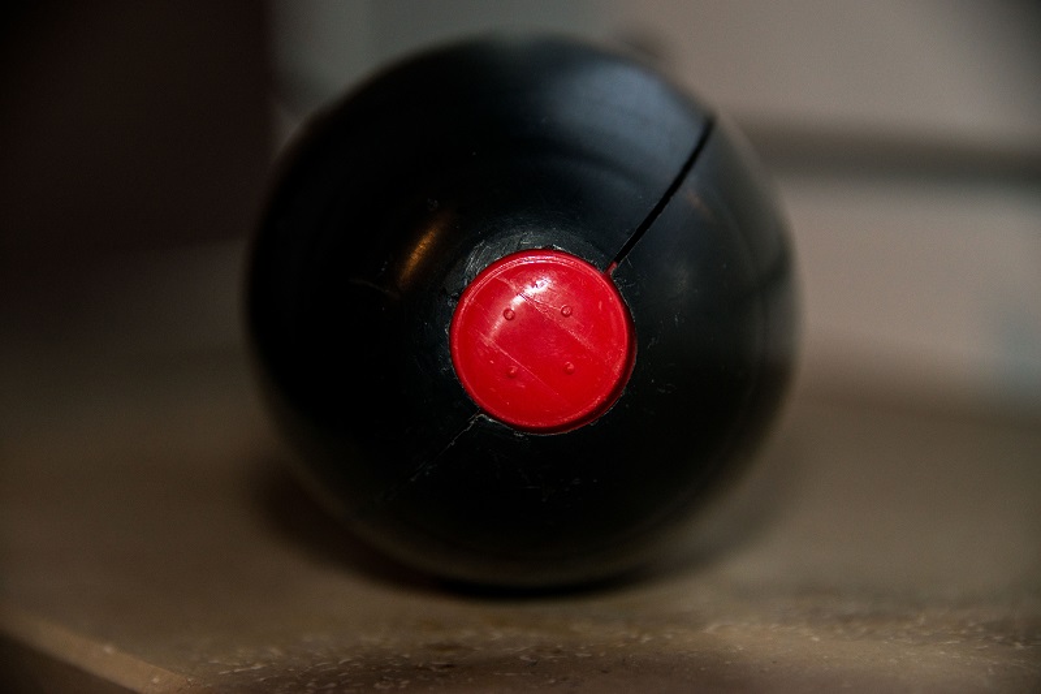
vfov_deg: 6.9
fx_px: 5782
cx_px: 520
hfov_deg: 10.3
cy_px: 347
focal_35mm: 200
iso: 800
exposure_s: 1/250
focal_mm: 200
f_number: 5.6
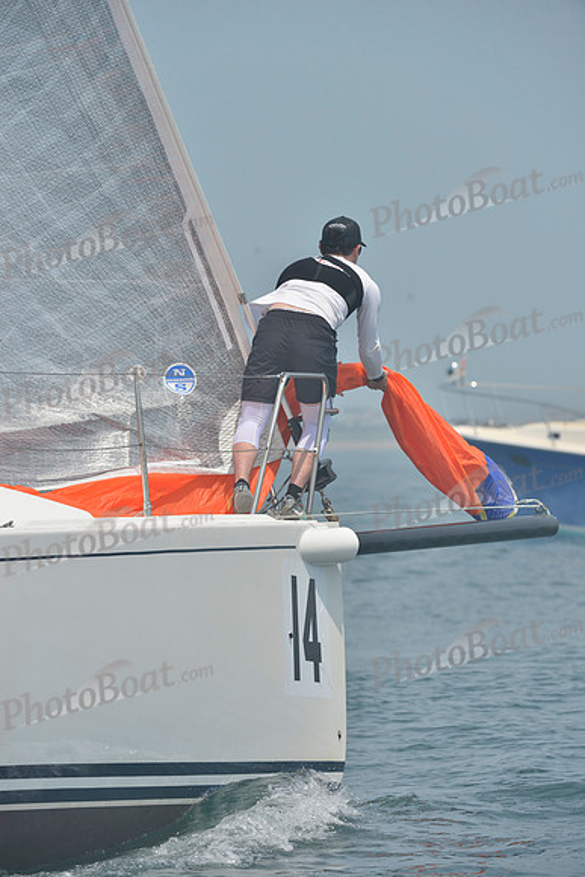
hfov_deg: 5.1
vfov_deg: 7.6
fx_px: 6577
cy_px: 438
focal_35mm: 270
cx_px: 292
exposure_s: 1/1000
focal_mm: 270
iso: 280
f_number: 9
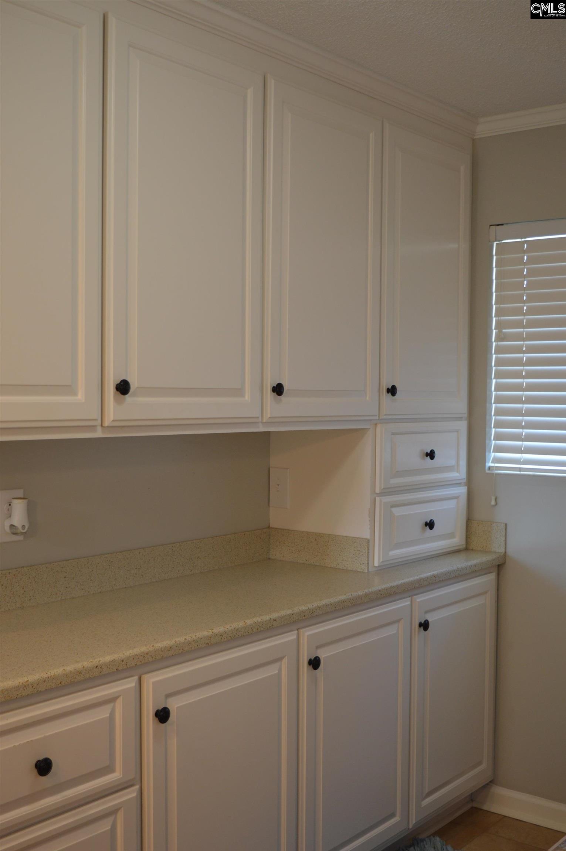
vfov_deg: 45.0
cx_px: 283
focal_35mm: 44
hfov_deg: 30.8
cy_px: 426
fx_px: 1028
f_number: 4.2
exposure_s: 1/50
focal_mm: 29
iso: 400
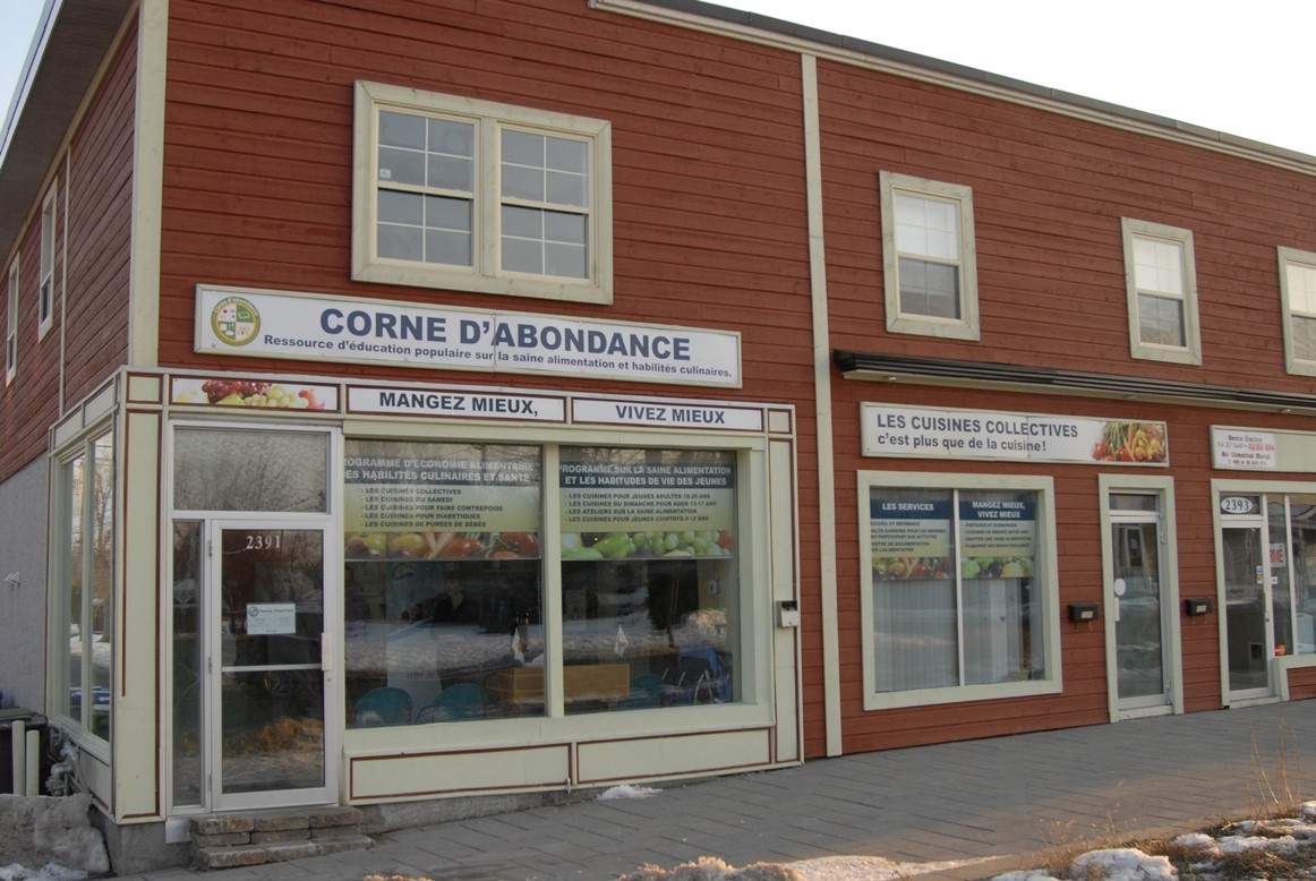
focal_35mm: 36
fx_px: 1318
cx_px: 658
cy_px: 440
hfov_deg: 53.1
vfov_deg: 37.0
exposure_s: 1/250
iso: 400
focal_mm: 24
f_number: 6.3
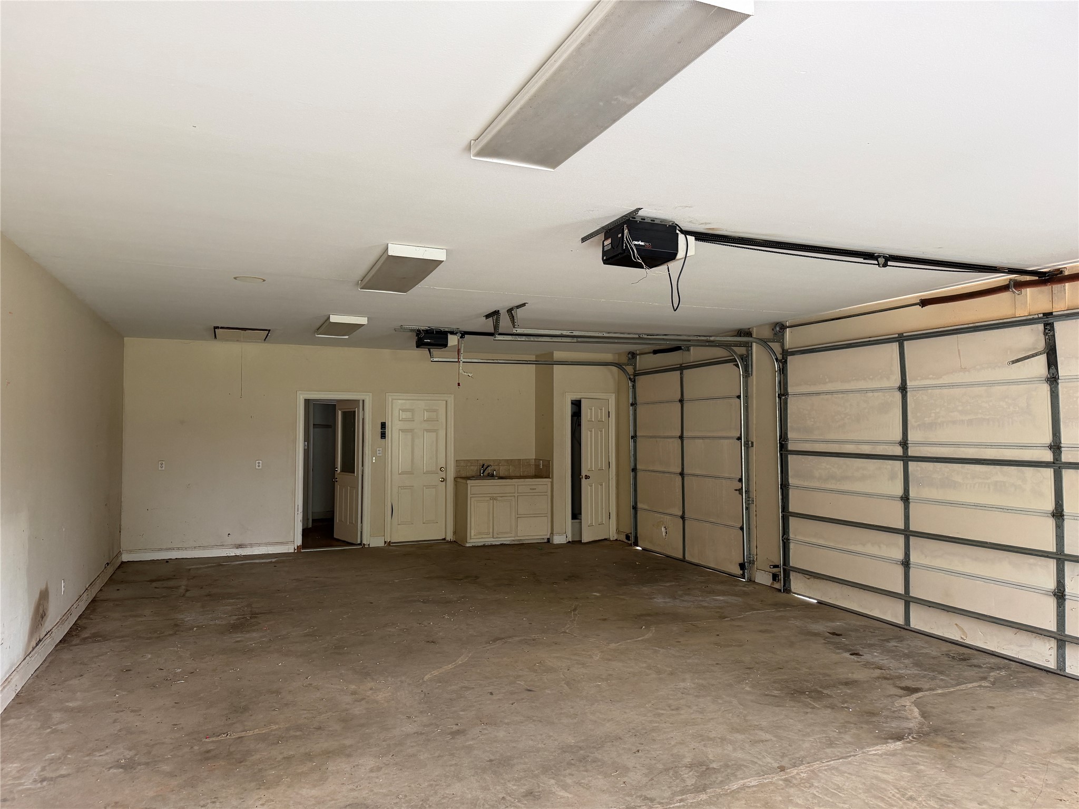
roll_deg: +0.3
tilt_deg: +2.1
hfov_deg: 71.6
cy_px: 404
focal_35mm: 24
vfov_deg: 56.8
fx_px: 748
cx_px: 540
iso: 200
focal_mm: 6.76
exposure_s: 1/75
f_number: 1.78
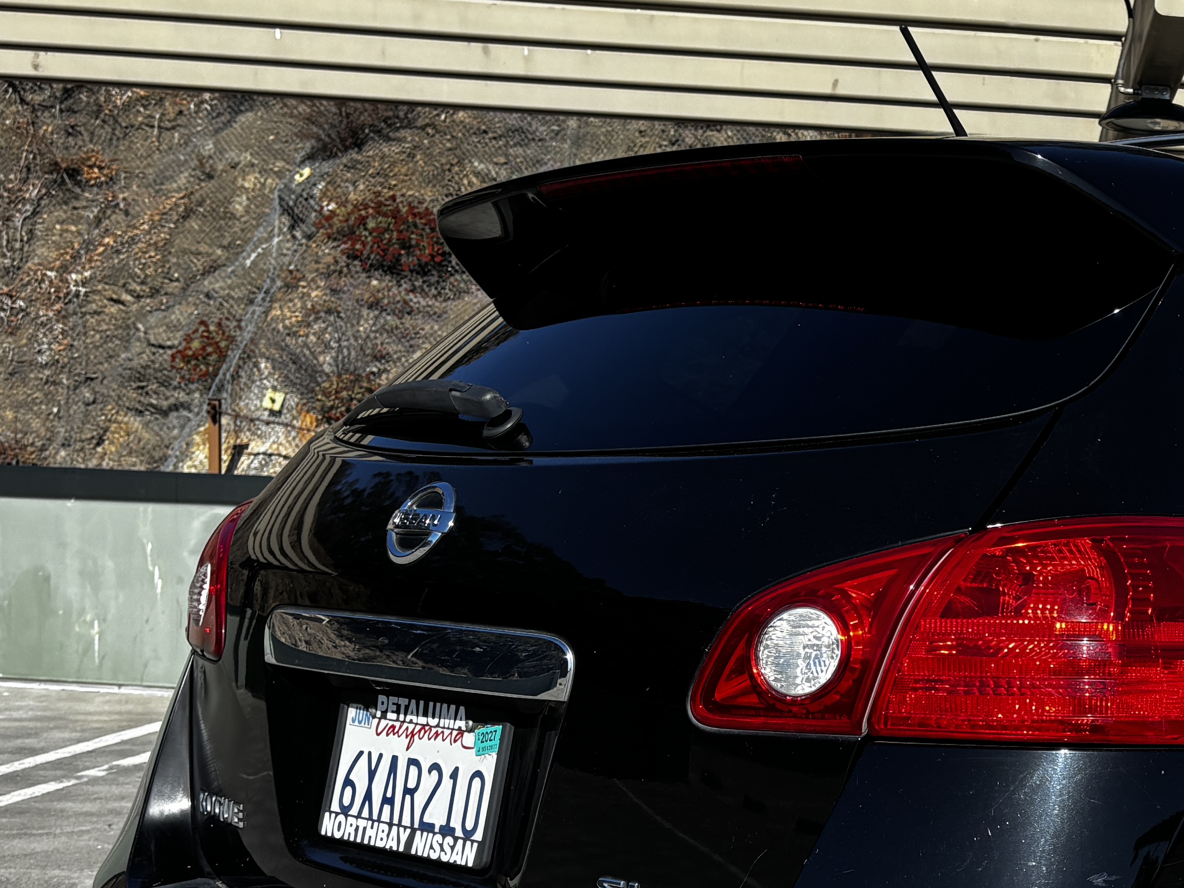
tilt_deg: -4.5
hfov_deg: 28.9
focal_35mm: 61
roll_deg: -2.1
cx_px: 1279
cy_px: 649
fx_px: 2086
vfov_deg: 23.8
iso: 50
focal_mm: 5.96
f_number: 1.6
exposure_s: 1/2342
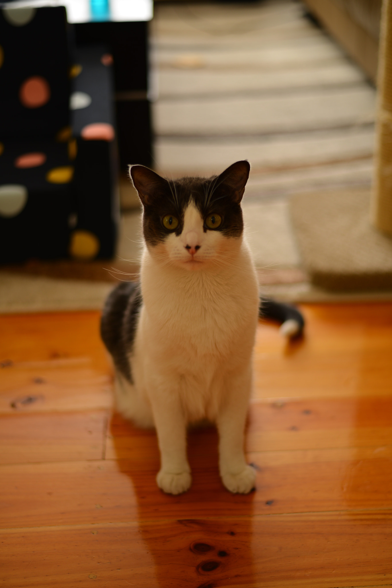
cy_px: 294
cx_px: 196
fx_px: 816
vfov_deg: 39.6
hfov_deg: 27.0
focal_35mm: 50
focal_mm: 50
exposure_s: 1/100
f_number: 1.8
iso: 100
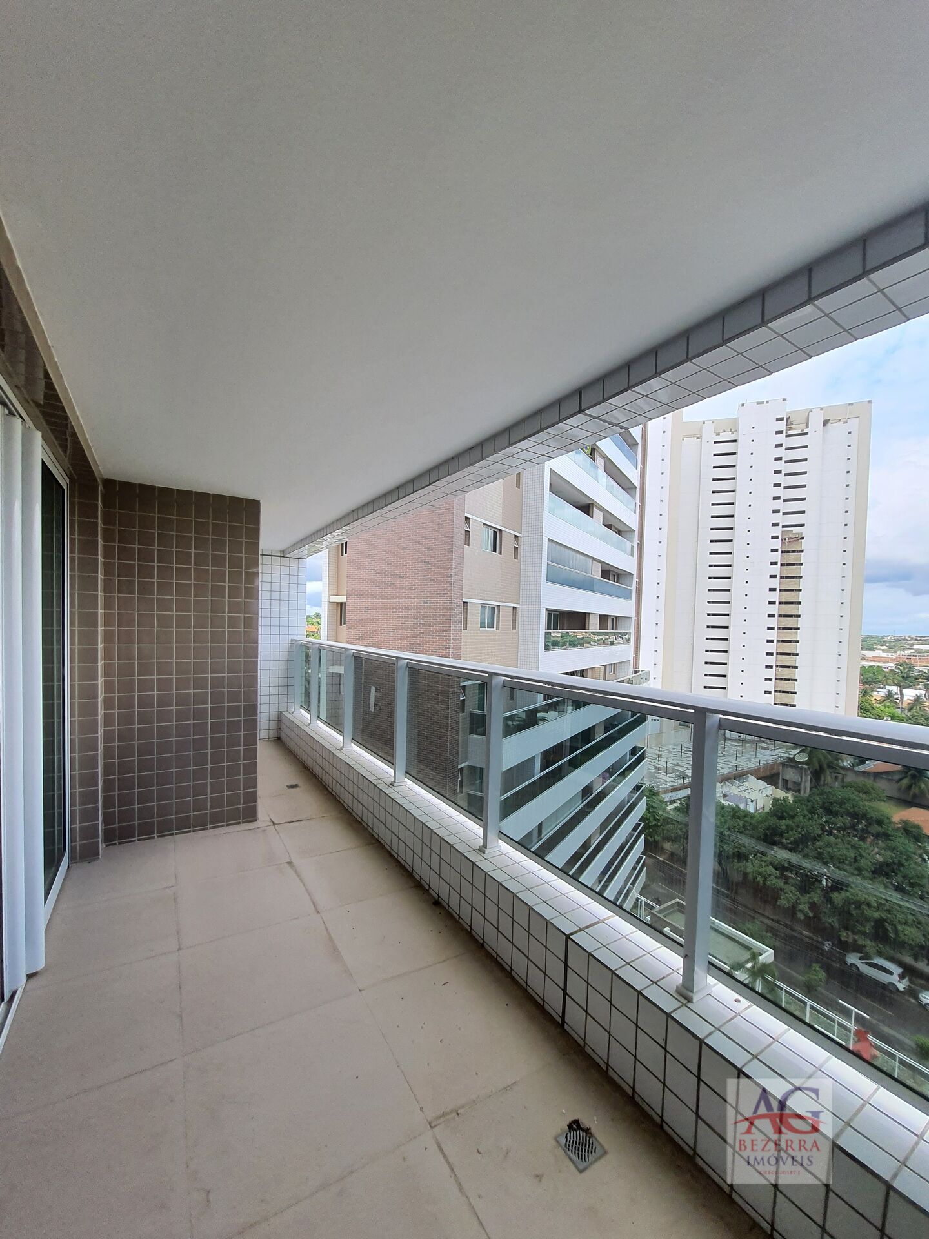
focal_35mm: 13
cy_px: 620
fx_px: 465
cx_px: 464
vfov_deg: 106.2
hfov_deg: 89.9
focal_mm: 1.74
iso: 50
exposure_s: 1/868
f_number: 2.2
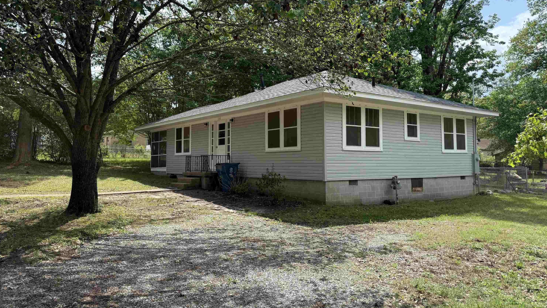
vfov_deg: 42.8
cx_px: 269
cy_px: 137
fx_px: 392
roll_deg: +0.7
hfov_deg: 69.9
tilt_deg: +3.6
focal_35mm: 27
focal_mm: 6.76
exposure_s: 1/3425
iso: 100
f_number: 1.78
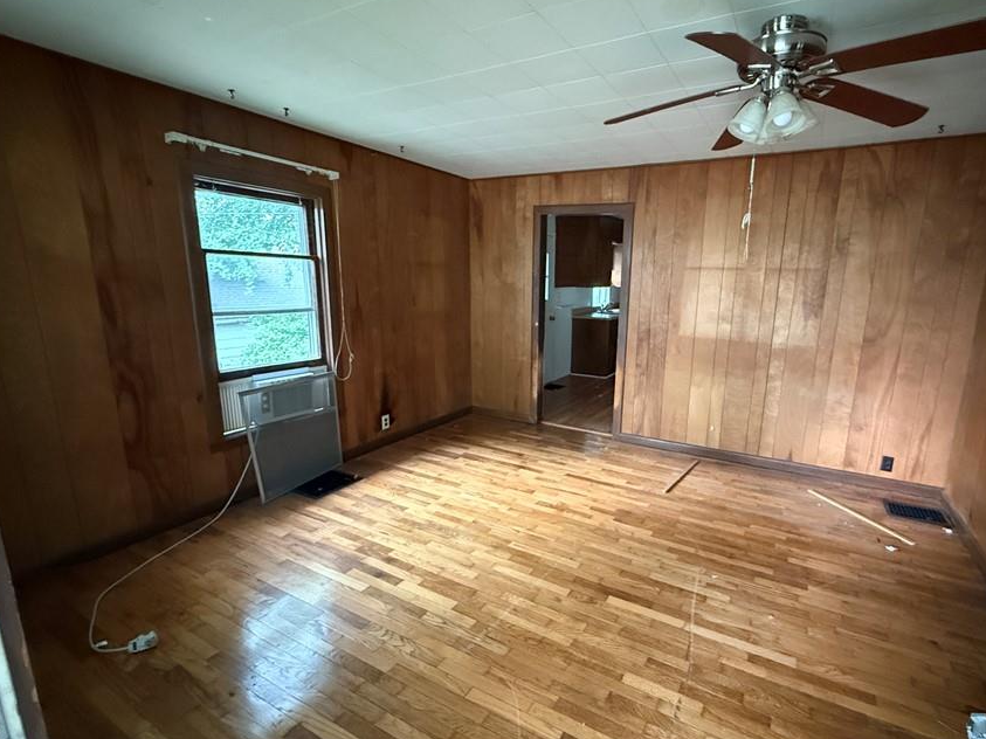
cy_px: 377
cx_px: 547
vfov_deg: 74.7
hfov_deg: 90.7
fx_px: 484
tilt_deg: -11.5
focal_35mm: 17
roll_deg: -0.9
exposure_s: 1/52
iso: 1250
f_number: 2.2
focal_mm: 2.22
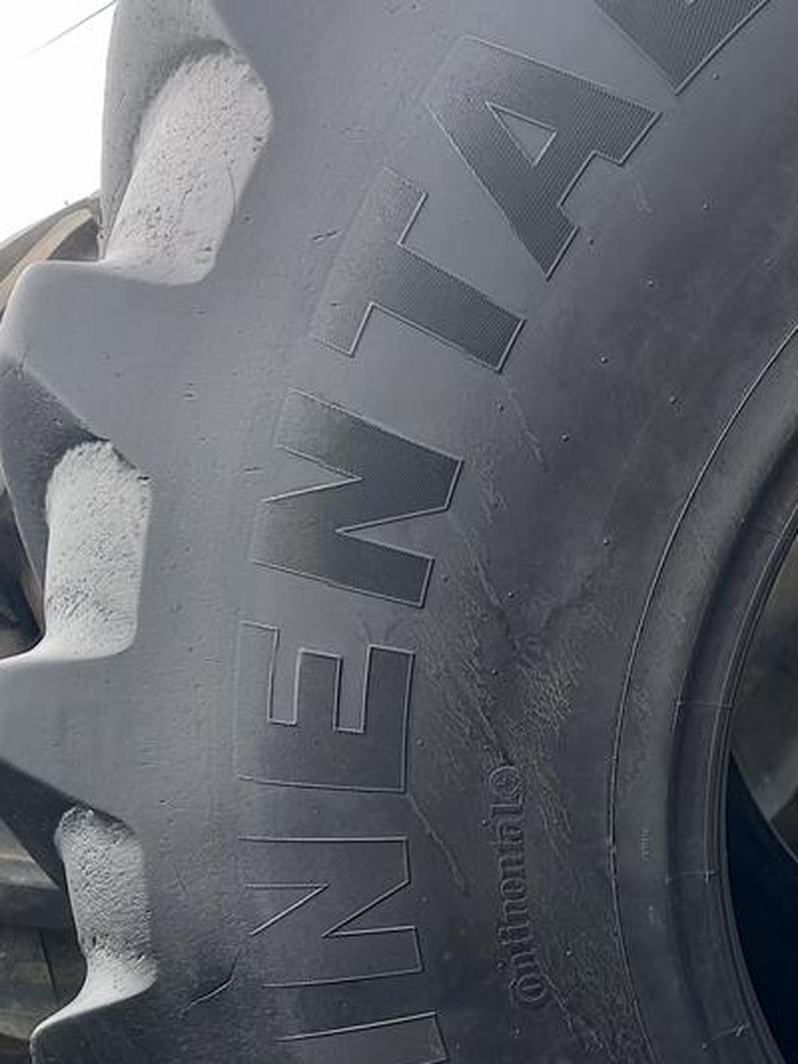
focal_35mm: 48
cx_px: 541
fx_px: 1475
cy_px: 767
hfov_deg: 30.0
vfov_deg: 38.8
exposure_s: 1/100
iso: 64
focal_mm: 4.65
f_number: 1.8
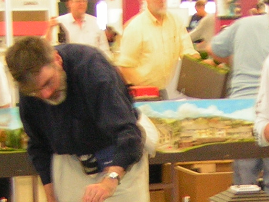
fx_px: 1460
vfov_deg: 7.8
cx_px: 222
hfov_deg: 10.5
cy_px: 239
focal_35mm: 188
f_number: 3.5
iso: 127
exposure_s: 1/5.2
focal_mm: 8.6
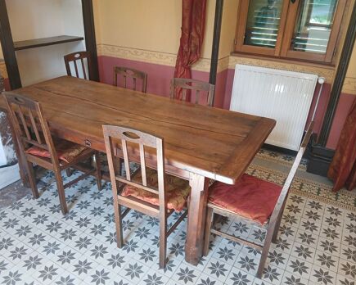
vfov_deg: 51.5
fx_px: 295
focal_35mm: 28
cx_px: 169
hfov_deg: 62.2
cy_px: 147
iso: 160
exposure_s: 1/50
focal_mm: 3.98
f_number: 1.8
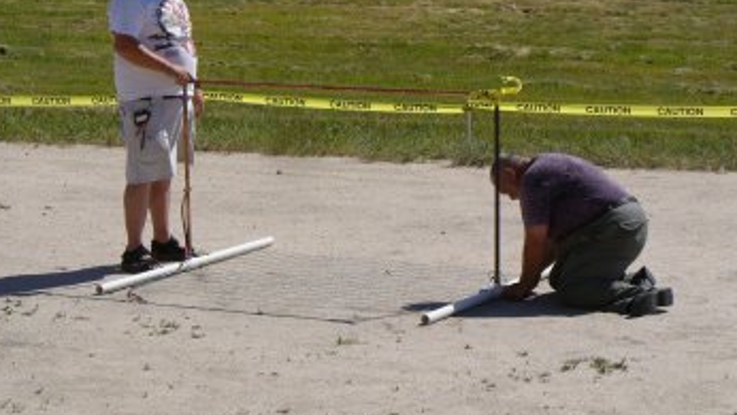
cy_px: 119
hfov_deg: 16.4
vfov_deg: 9.3
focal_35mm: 131
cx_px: 362
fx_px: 2561
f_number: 7
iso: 80
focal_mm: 17.2
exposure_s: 1/400
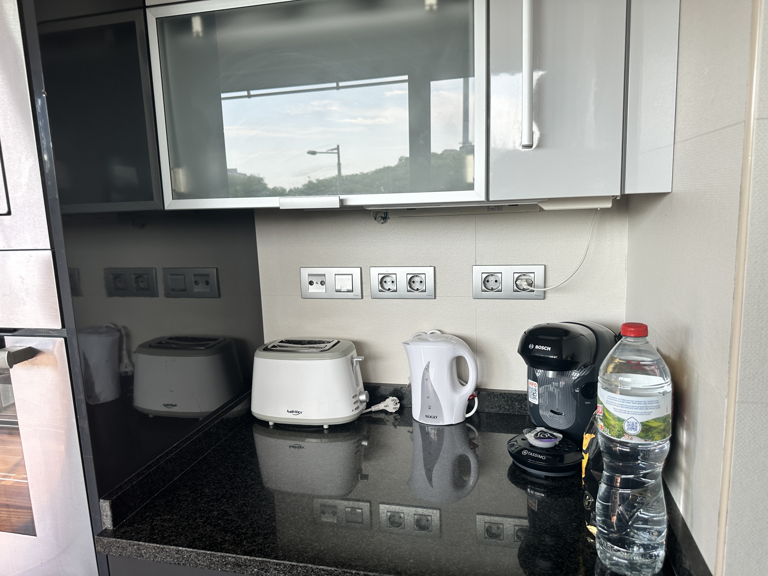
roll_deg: +2.0
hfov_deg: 71.6
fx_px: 532
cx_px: 384
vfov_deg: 56.8
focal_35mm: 24
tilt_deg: -9.6
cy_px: 288
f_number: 1.78
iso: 64
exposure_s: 1/214
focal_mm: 6.86
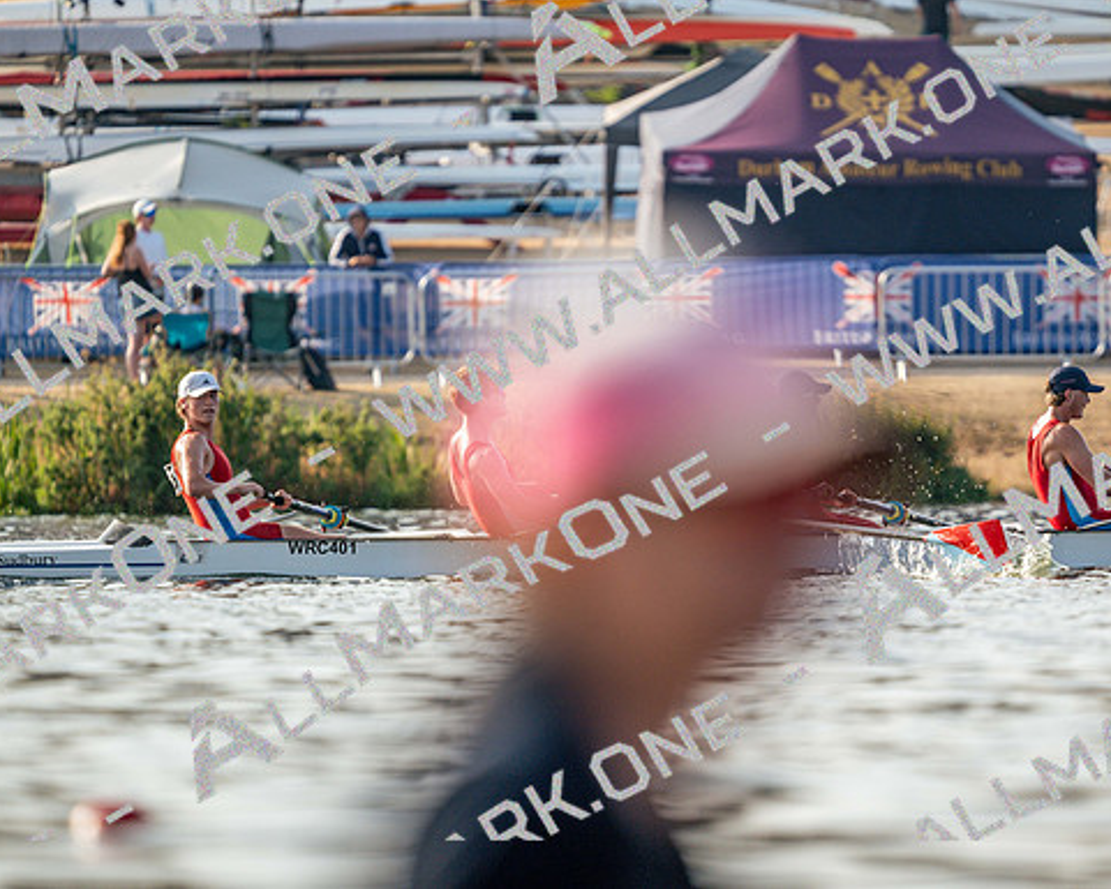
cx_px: 658
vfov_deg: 3.6
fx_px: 14240
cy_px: 444
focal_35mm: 433
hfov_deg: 4.5
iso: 320
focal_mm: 382.5
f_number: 4
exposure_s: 1/3200
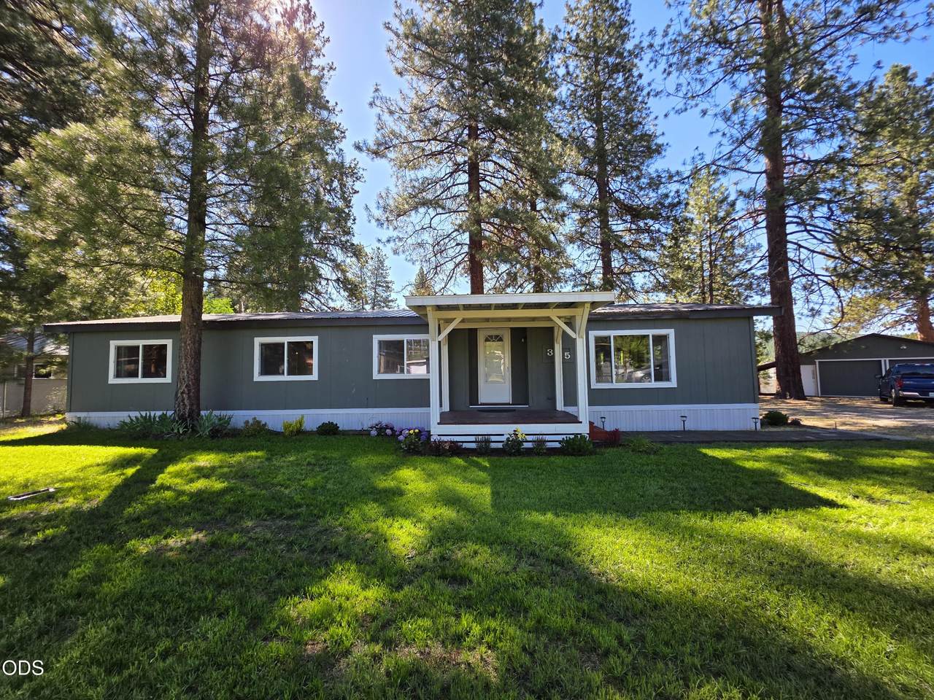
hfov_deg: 106.2
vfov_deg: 89.9
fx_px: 351
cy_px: 350
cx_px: 467
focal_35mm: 13
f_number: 1.9
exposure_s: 1/526
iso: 40
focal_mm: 2.2
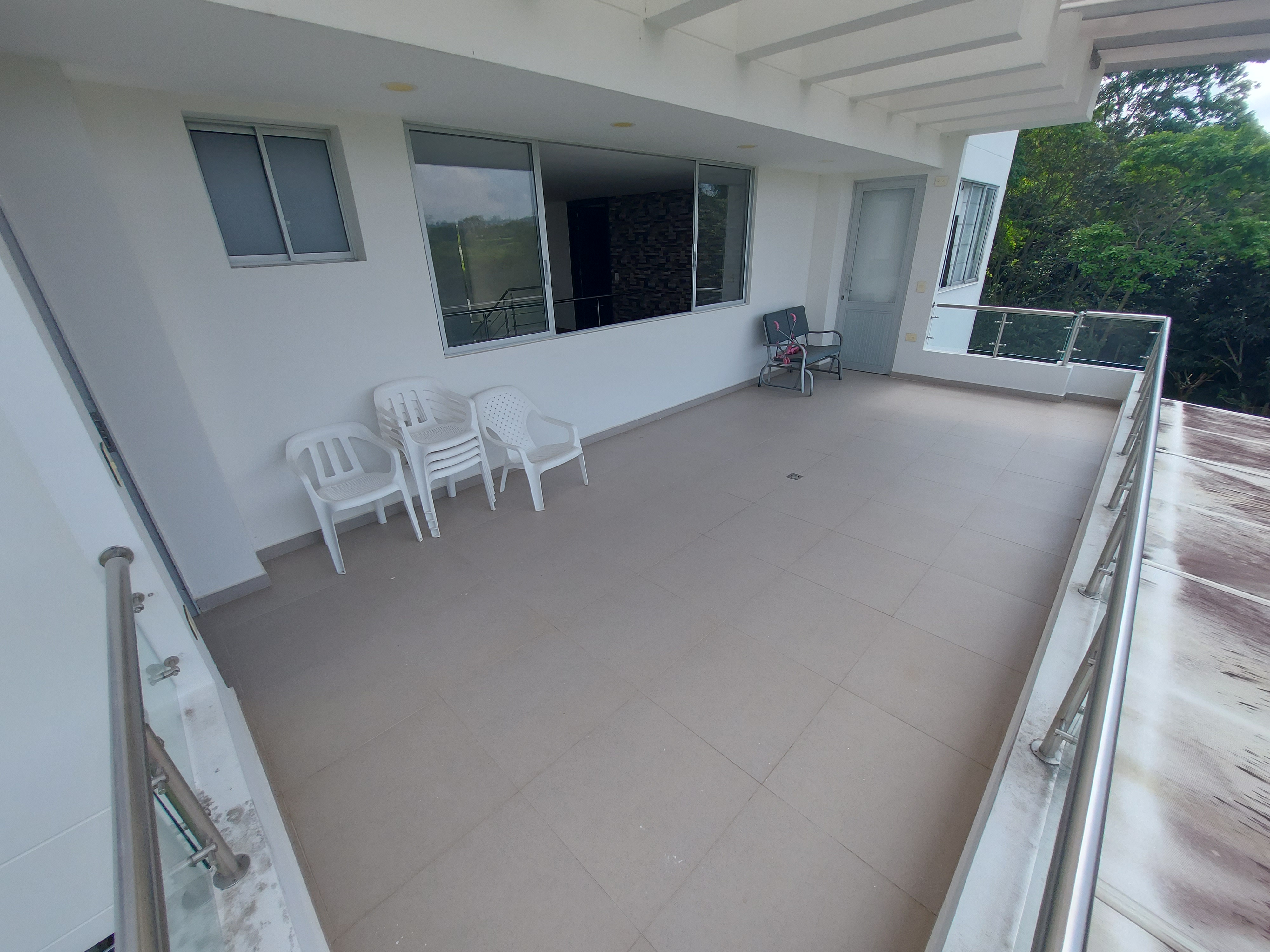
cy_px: 476
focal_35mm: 13
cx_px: 635
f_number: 2.2
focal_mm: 1.74
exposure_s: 1/1172
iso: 50
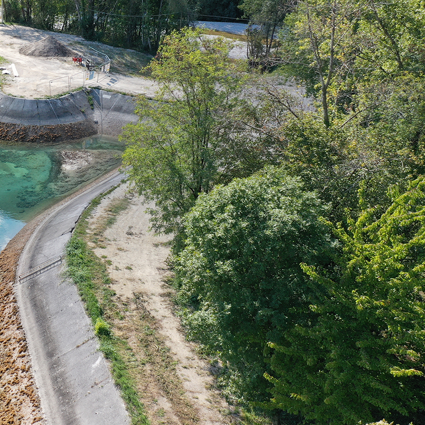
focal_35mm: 54
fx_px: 750
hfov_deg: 29.0
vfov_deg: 31.4
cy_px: 150
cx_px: -26
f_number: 5
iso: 100
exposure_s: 1/200
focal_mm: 10.26
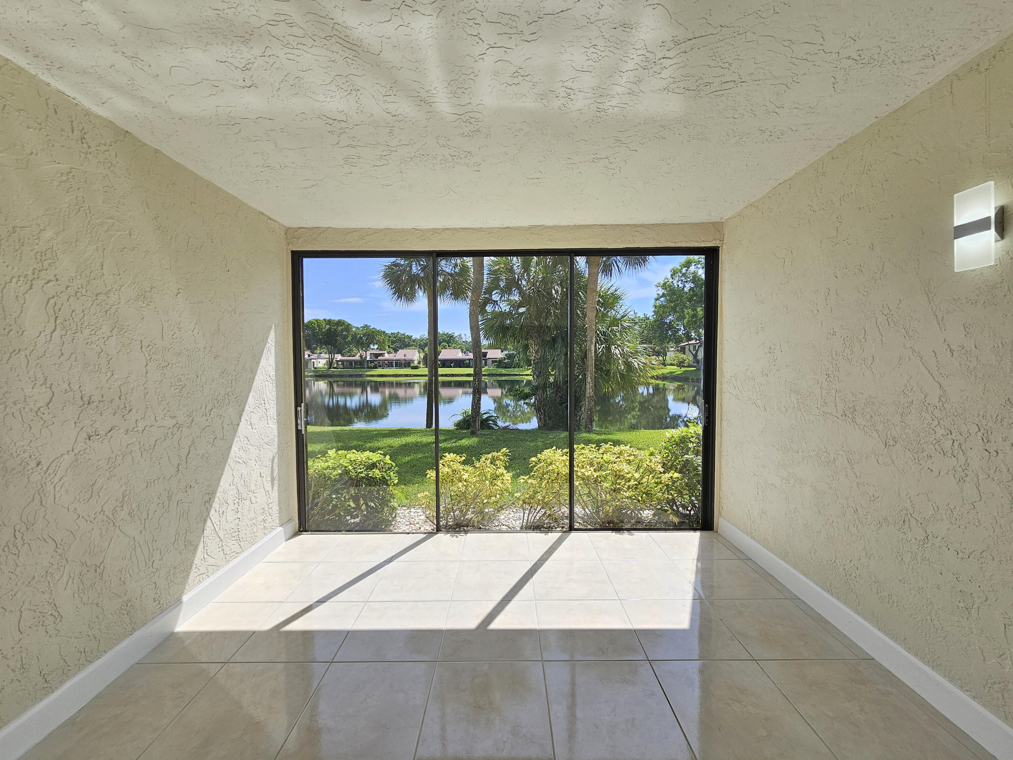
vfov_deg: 89.9
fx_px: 380
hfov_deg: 106.2
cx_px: 506
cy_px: 380
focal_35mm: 13
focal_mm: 2.2
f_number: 2.2
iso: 50
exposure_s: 1/679
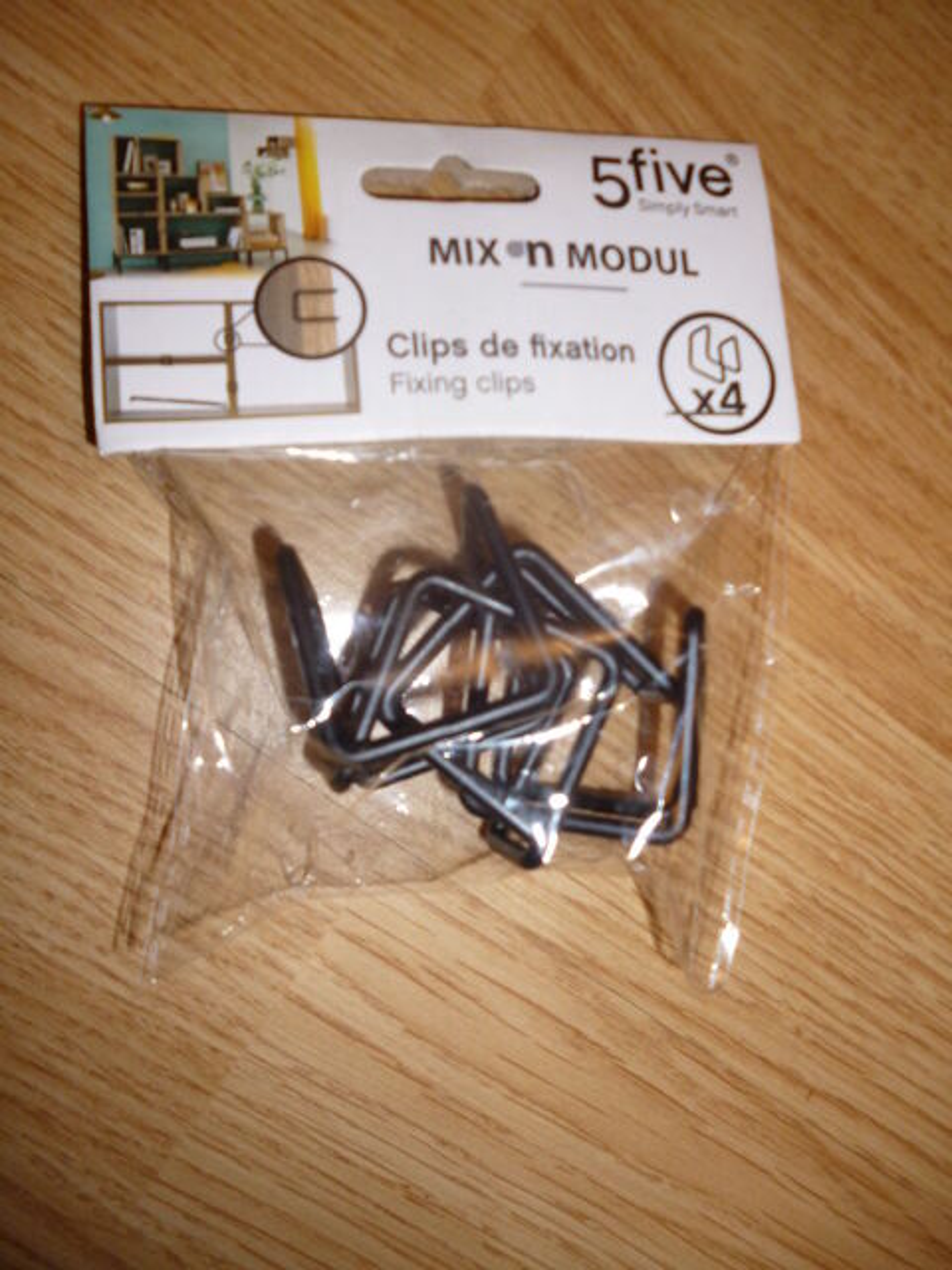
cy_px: 635
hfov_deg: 49.7
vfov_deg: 63.4
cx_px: 476
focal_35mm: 28
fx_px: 1027
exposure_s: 1/60
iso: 100
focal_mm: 5
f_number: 3.1
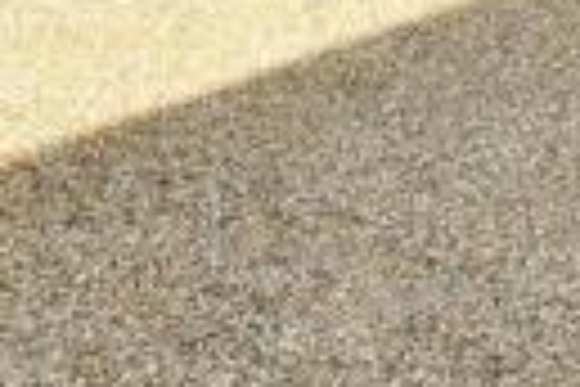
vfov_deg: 15.2
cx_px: 1007
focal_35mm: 76
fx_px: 1224
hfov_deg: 20.2
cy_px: -342
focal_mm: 10
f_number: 11
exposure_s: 1/40
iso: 200
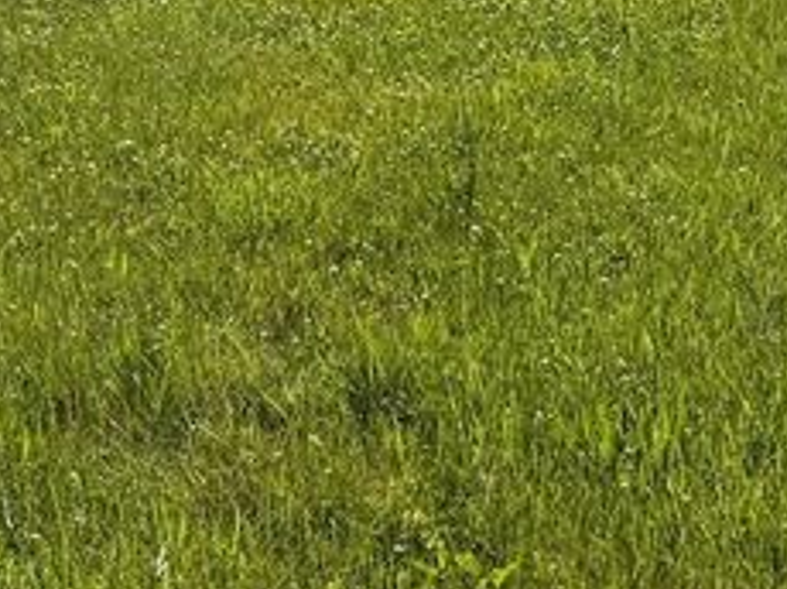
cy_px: -445
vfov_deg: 12.7
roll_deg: -0.4
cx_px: -284
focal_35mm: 107
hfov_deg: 17.1
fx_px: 2430
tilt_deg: +3.3
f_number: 1.78
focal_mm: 6.76
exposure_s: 1/7353
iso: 80
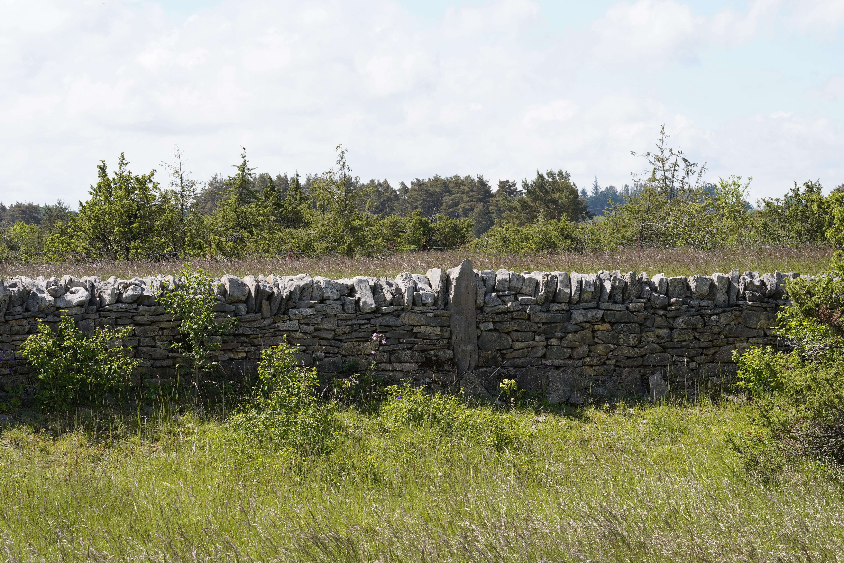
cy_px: 282
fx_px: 2461
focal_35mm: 105
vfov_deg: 13.0
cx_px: 422
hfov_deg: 19.5
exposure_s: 1/250
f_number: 14
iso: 500
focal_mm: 105
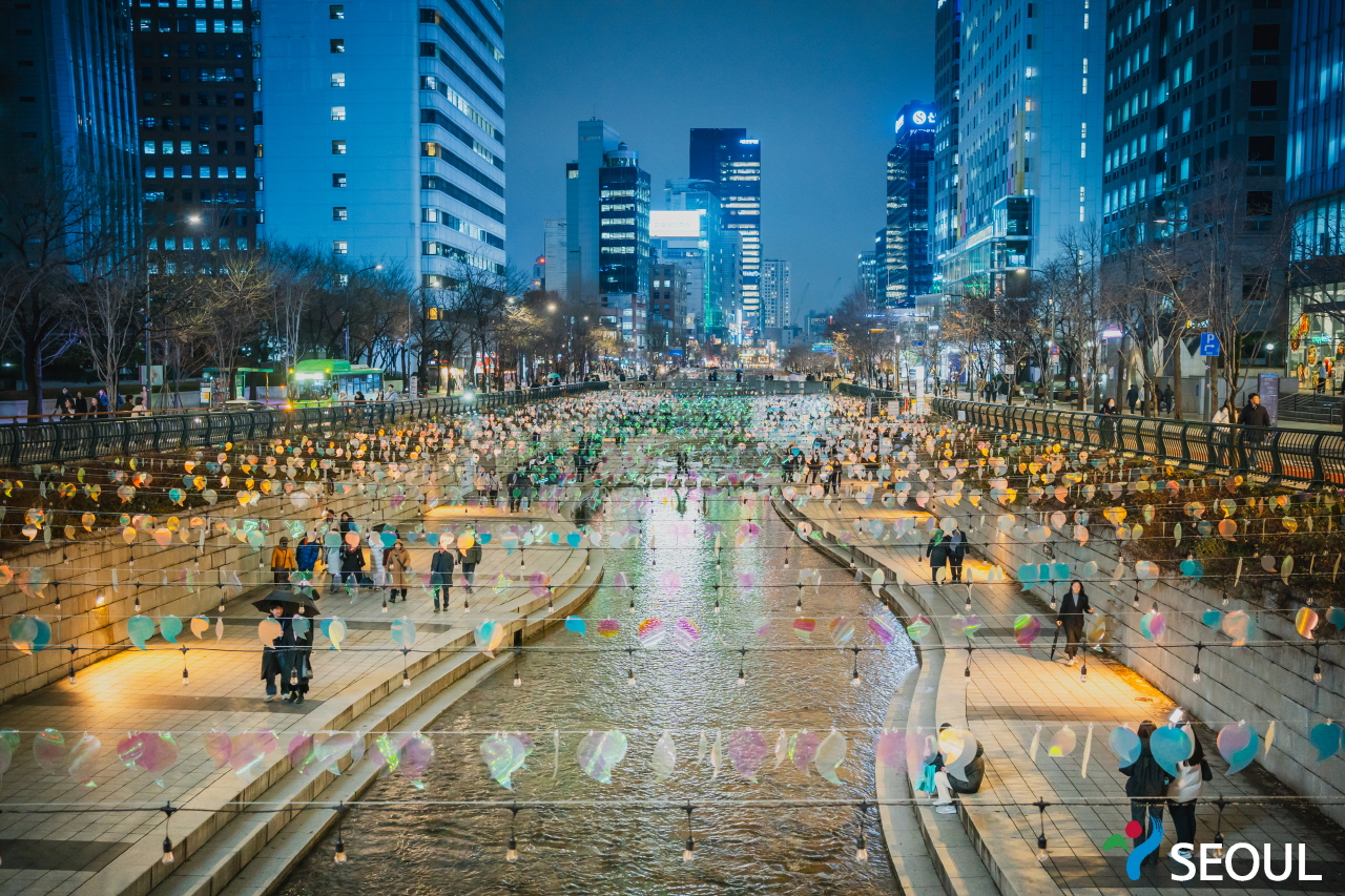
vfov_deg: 37.8
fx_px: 1307
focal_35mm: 35
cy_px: 448
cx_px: 672
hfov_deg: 54.4
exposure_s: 1/40
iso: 1600
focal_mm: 35
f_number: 2.8
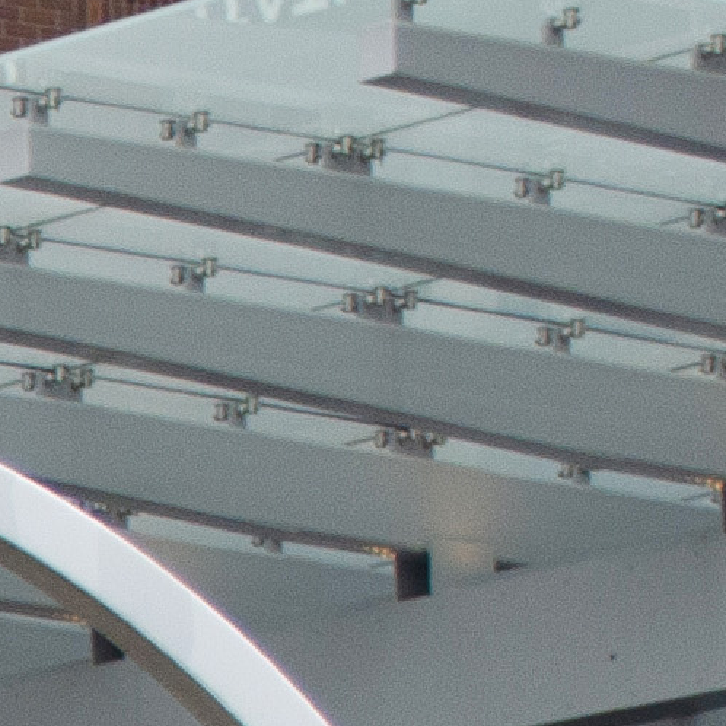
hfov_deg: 3.8
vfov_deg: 4.0
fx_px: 10156
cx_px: -2513
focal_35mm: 428
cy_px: 2235
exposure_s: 1/200
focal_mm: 34
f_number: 7.1
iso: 200
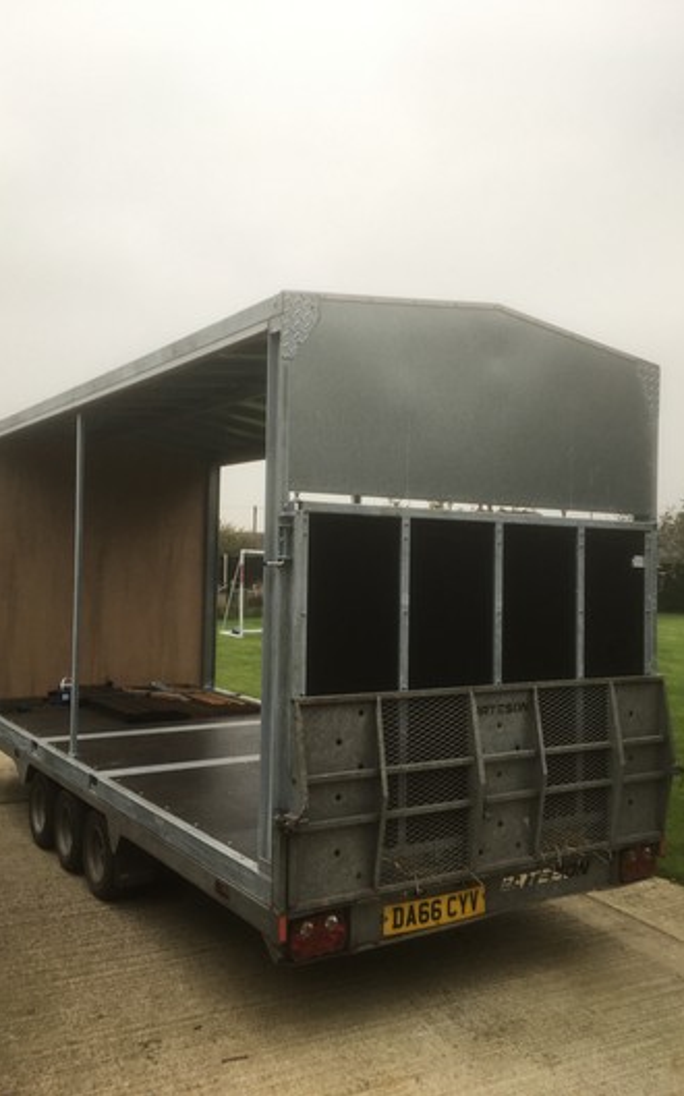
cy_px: 548
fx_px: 926
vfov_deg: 61.3
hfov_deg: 40.5
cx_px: 344
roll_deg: -1.2
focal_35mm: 31
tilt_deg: -1.3
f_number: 2.2
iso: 32
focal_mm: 4.15
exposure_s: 1/50
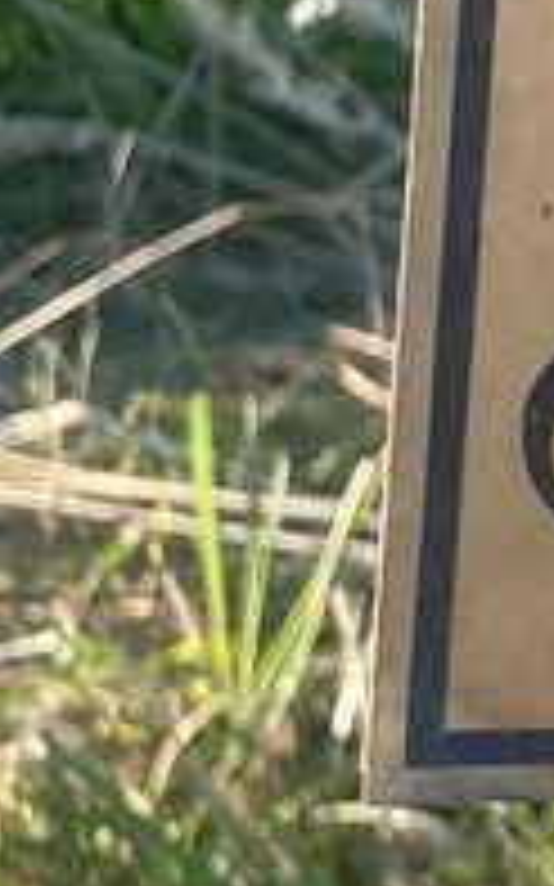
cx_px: 1725
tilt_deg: -36.6
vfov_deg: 17.9
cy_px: -121
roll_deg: +4.0
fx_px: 2708
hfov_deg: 9.1
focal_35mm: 112
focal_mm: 4.2
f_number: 1.6
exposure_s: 1/467
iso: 32
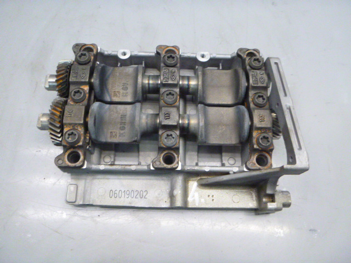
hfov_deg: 61.7
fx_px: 294
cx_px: 176
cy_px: 132
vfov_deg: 48.2
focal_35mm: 29
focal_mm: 5.2
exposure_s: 1/60
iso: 800
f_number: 4.1
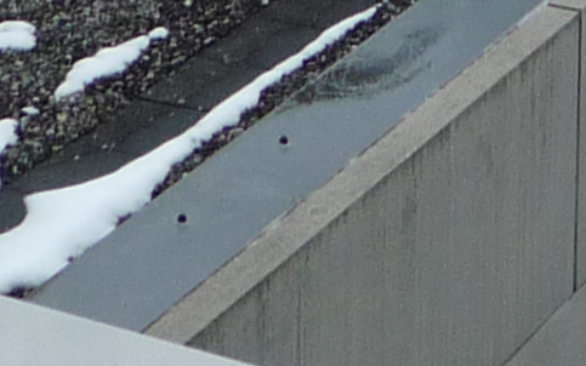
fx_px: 3194
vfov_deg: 5.8
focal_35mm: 200
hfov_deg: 10.4
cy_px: -978
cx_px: 599
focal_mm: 4.4
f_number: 2.8
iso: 100
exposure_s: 1/100
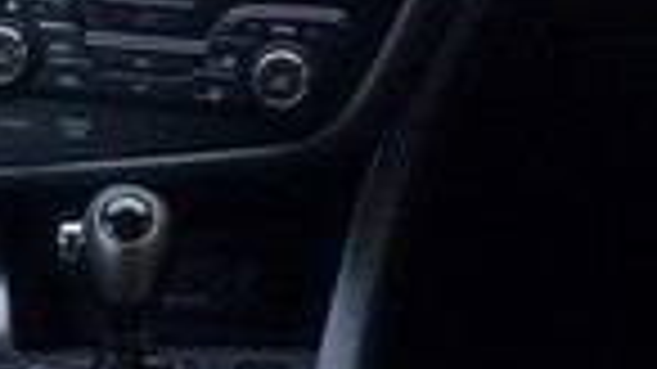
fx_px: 2490
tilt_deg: -20.0
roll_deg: -2.2
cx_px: 166
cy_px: -160
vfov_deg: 8.3
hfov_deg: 15.0
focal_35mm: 143
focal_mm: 4.15
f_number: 2.2
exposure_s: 1/50
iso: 40
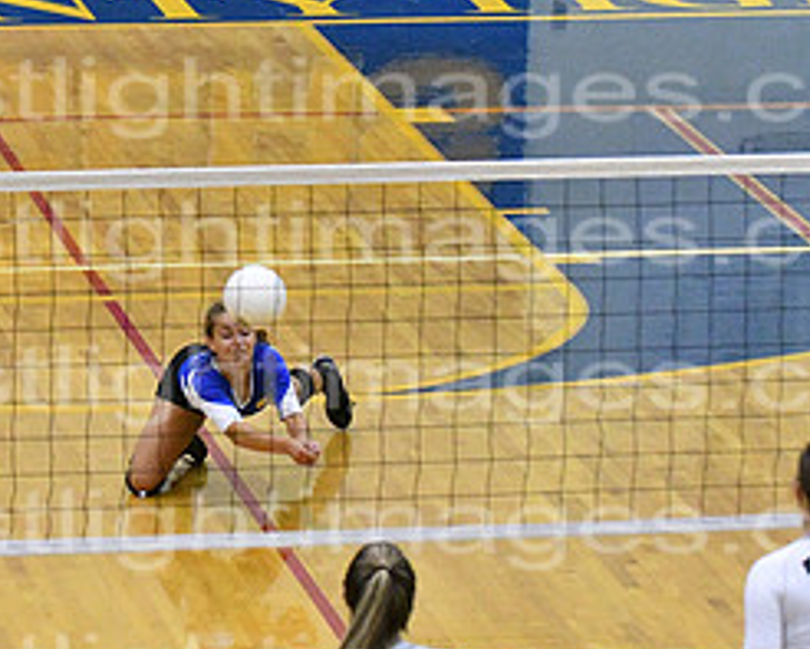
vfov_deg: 3.3
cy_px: 170
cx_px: 240
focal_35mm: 465
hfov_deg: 4.2
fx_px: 11152
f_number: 4
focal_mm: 140
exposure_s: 1/500
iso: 8000
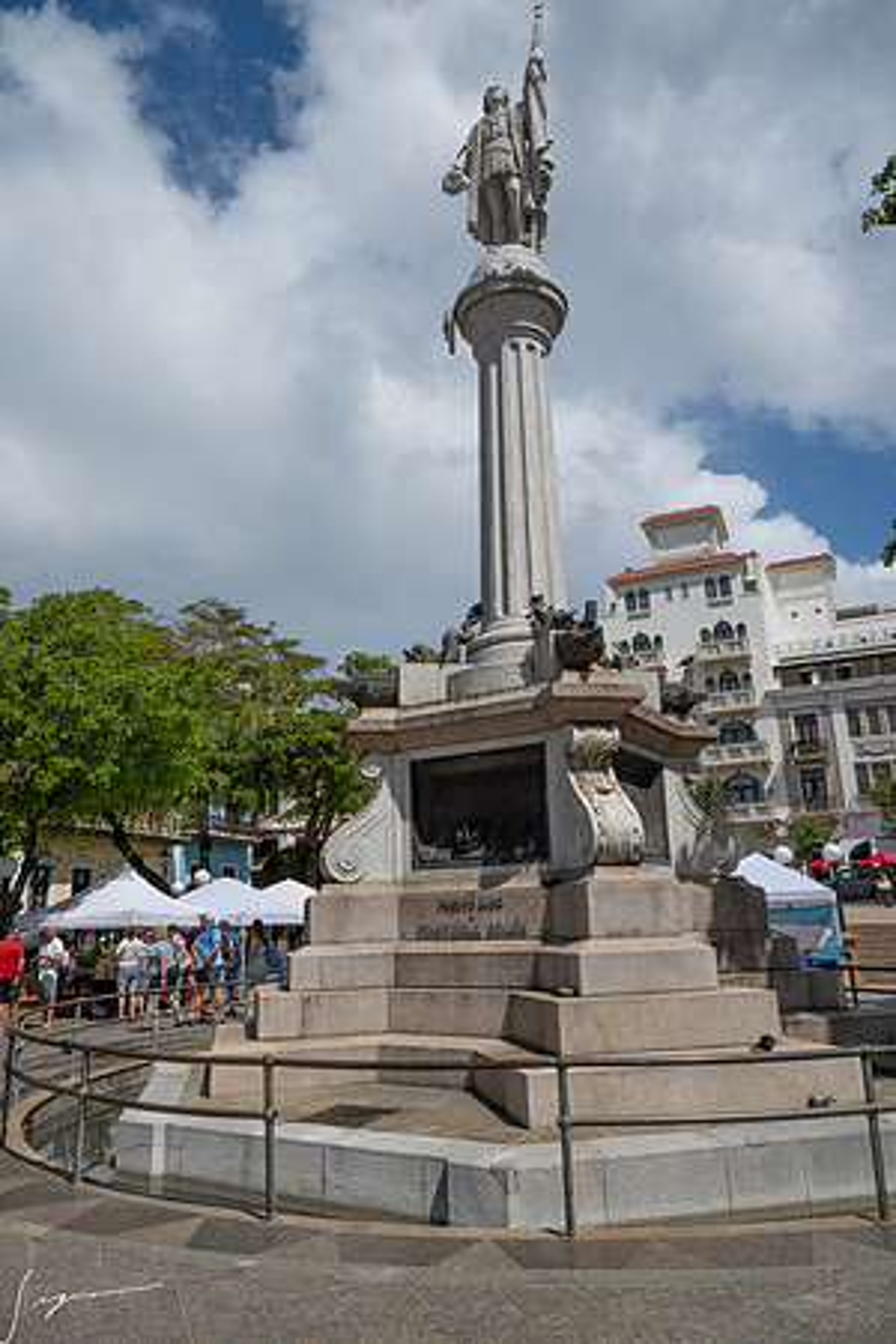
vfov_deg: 73.7
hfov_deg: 53.1
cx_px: 448
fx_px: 896
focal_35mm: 24
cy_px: 672
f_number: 8
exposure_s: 1/200
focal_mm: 24
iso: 64
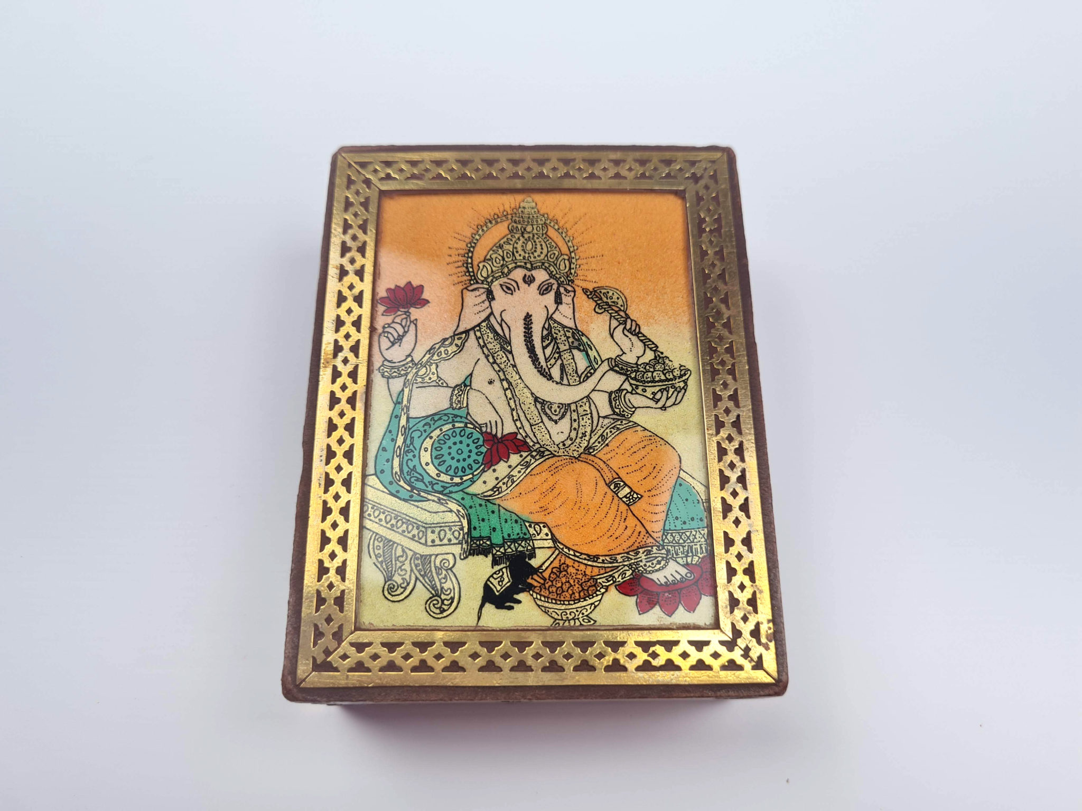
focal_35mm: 26
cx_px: 541
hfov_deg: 67.3
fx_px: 813
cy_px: 406
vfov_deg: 53.1
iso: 50
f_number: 1.8
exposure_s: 1/244
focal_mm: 5.4
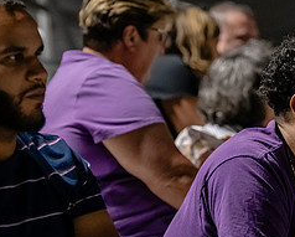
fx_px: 2098
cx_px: 293
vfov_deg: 6.5
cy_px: 167
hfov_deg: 8.0
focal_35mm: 240
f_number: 3.2
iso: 4000
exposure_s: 1/200
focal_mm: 105
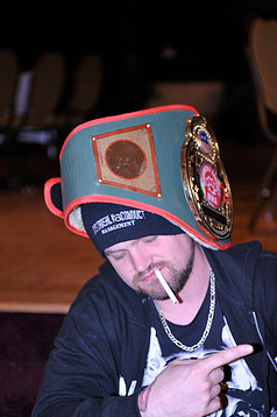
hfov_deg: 17.5
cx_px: 160
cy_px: 250
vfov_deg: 26.0
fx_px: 902
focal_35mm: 78
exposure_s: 1/250
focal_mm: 62
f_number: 2.8
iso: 2500
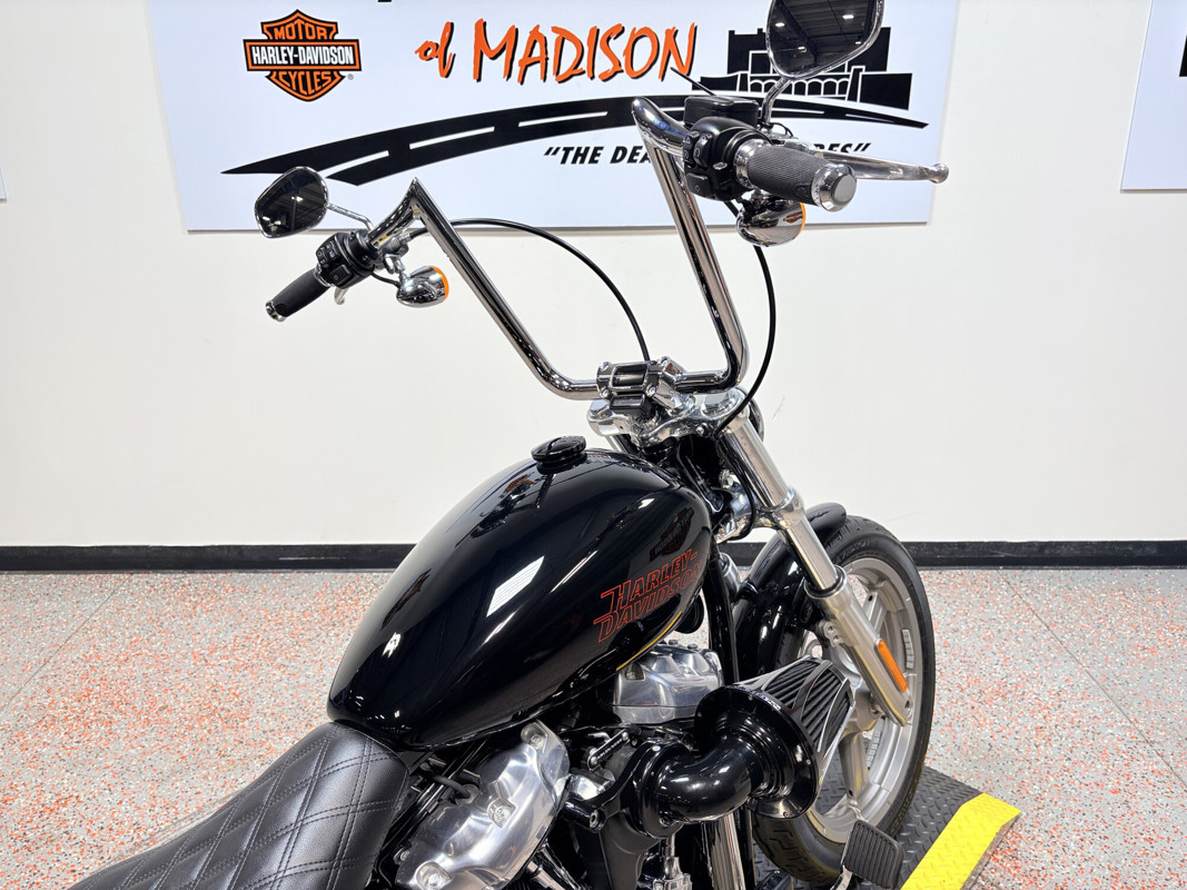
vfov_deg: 53.1
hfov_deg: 67.3
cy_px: 445
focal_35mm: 26
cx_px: 594
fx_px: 891
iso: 32
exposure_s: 1/120
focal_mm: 5.96
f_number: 1.6
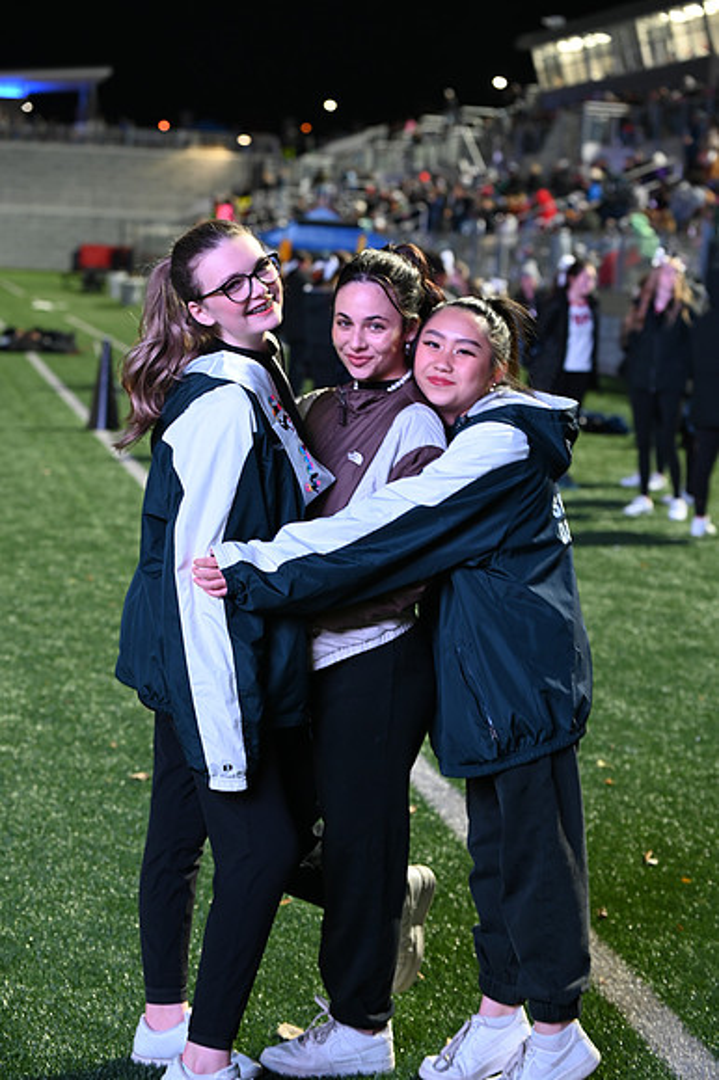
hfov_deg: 19.4
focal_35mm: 70
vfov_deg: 28.9
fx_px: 2099
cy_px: 540
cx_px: 360
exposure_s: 1/50
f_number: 4
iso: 800
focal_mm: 70
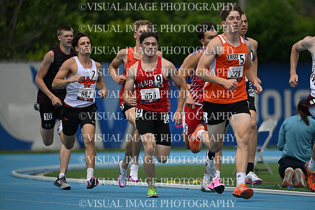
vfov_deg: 3.4
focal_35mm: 400
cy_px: 105
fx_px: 3501
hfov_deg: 5.2
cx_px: 158
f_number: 4.5
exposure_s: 1/2543
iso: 250
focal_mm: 400
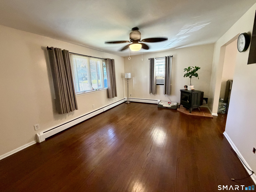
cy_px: 96
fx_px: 104
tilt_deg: -10.2
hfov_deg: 102.1
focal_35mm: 14
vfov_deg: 85.7
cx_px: 128
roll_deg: +3.2
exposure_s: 1/60
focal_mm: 2.22
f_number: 2.2
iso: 500
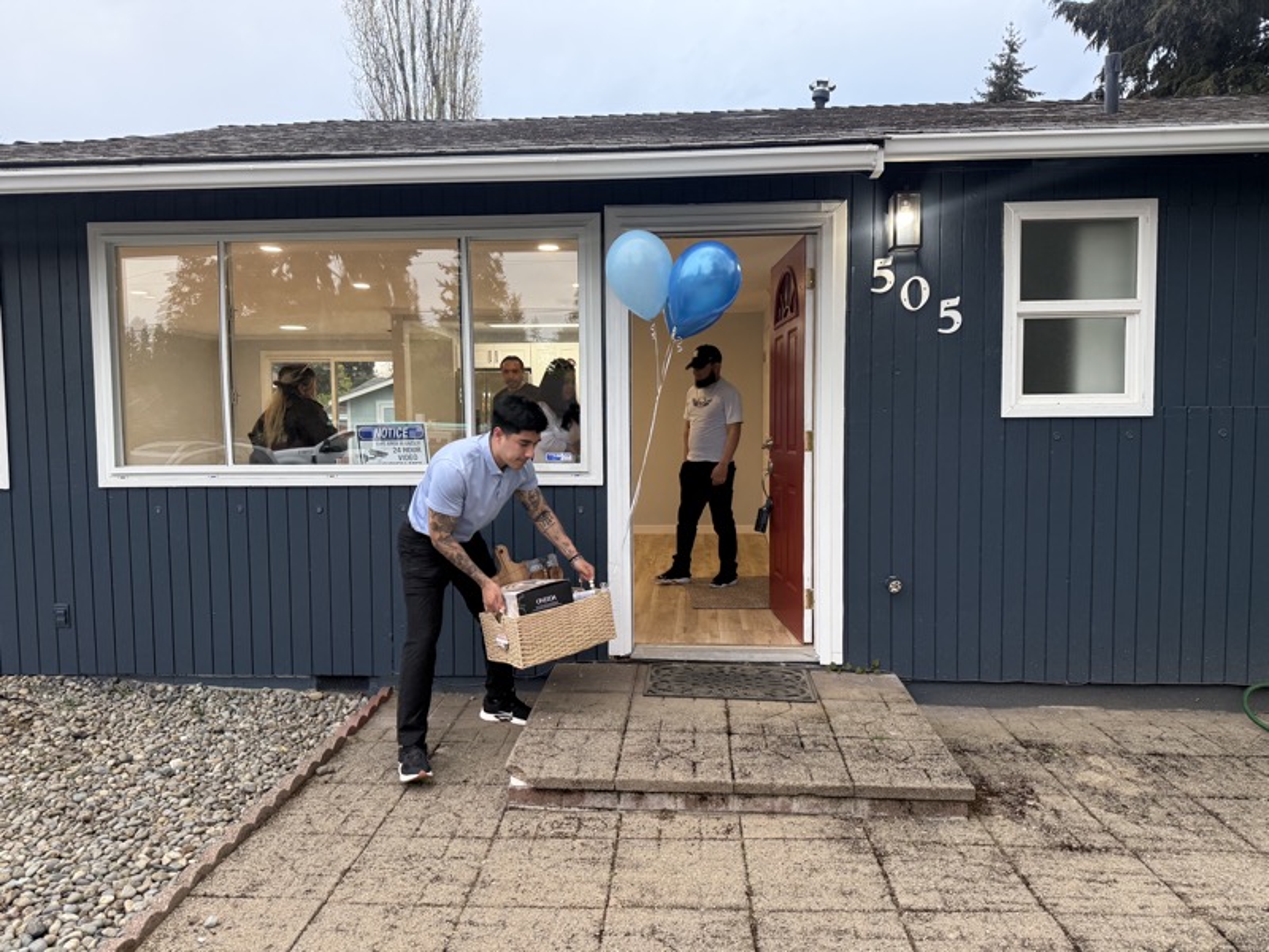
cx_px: 634
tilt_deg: -4.2
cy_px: 476
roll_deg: +1.2
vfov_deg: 56.8
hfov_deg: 71.6
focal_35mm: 24
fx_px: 880
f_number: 1.78
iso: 200
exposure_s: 1/178
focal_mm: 6.76
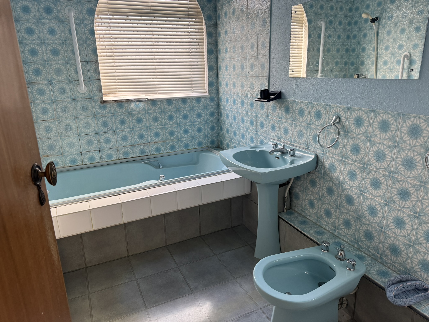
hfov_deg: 71.6
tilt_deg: -16.1
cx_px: 214
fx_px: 297
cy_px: 161
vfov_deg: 56.8
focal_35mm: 24
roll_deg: +1.6
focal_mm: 6.76
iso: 160
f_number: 1.78
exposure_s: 1/121
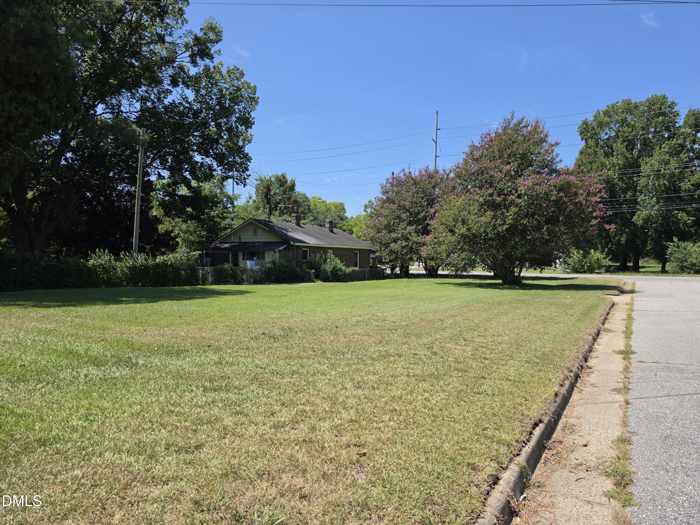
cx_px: 350
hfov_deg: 73.9
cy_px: 262
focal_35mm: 23
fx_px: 465
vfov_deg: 58.9
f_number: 1.4
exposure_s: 1/5445
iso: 64
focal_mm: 6.5
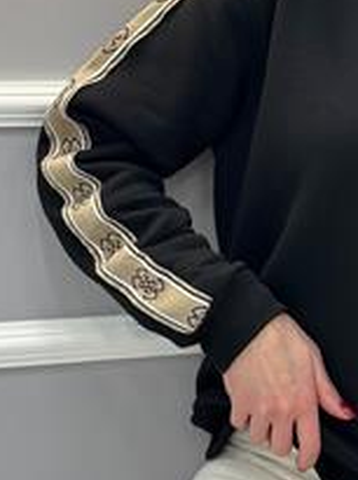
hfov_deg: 11.9
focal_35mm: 122
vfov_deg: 16.1
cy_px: 143
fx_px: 1688
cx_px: 407
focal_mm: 6.86
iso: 125
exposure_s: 1/100
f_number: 1.78
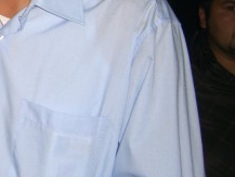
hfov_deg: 17.3
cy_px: -5
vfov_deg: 13.9
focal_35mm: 105
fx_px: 713
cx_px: -87
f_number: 2.8
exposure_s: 1/60
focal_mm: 7.9
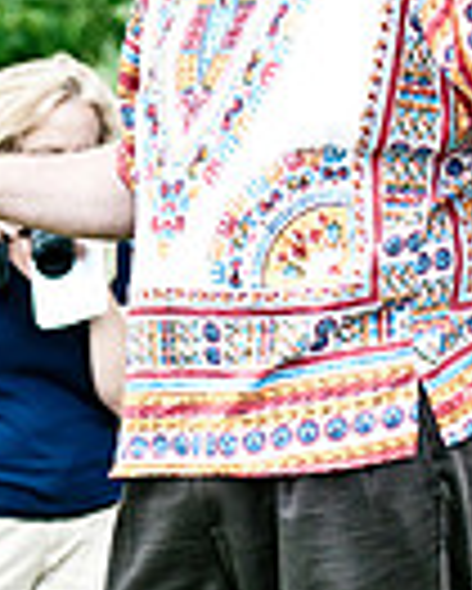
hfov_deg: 4.6
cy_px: 486
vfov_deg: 5.7
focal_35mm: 337
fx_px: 5878
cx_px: 97
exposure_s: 1/800
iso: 200
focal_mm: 70
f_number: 2.8
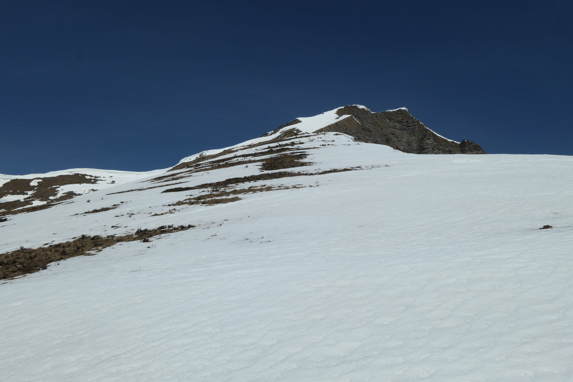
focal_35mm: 31
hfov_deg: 60.3
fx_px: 493
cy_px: 191
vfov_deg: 42.3
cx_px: 286
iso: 200
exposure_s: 1/2000
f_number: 8
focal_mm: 11.5
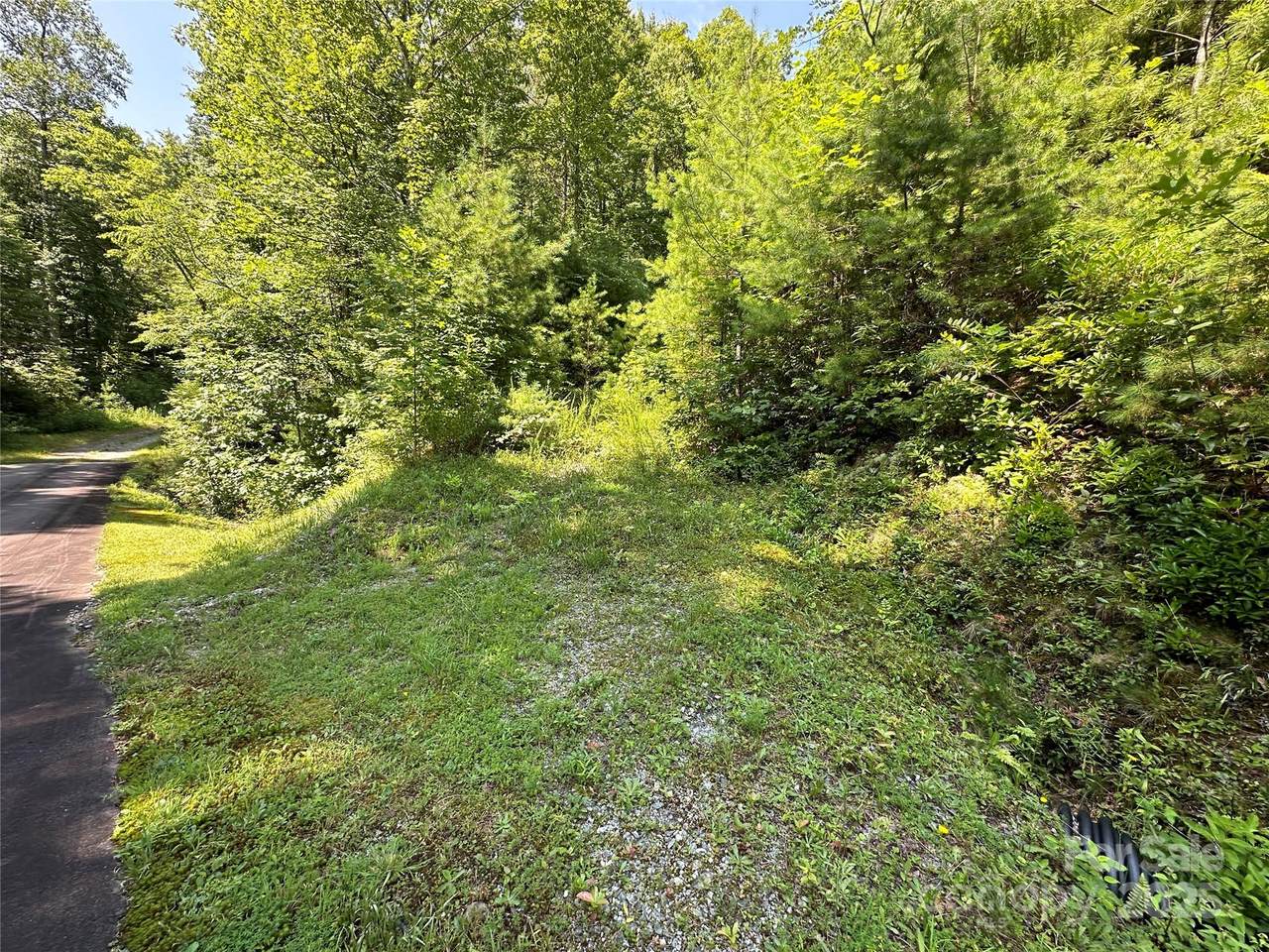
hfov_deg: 102.1
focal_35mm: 14
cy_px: 476
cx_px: 634
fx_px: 513
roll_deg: -3.5
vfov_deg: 85.7
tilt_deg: -6.4
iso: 40
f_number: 2.2
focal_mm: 2.22
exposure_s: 1/200
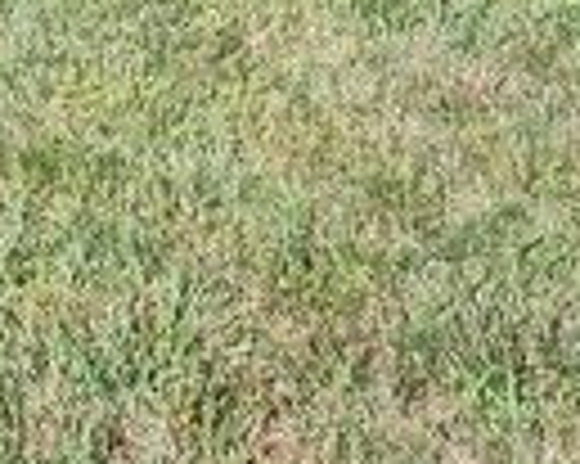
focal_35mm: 139
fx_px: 2384
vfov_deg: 8.9
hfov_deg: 12.4
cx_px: -540
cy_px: -955
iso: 100
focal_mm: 5.56
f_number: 1.8
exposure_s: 1/835
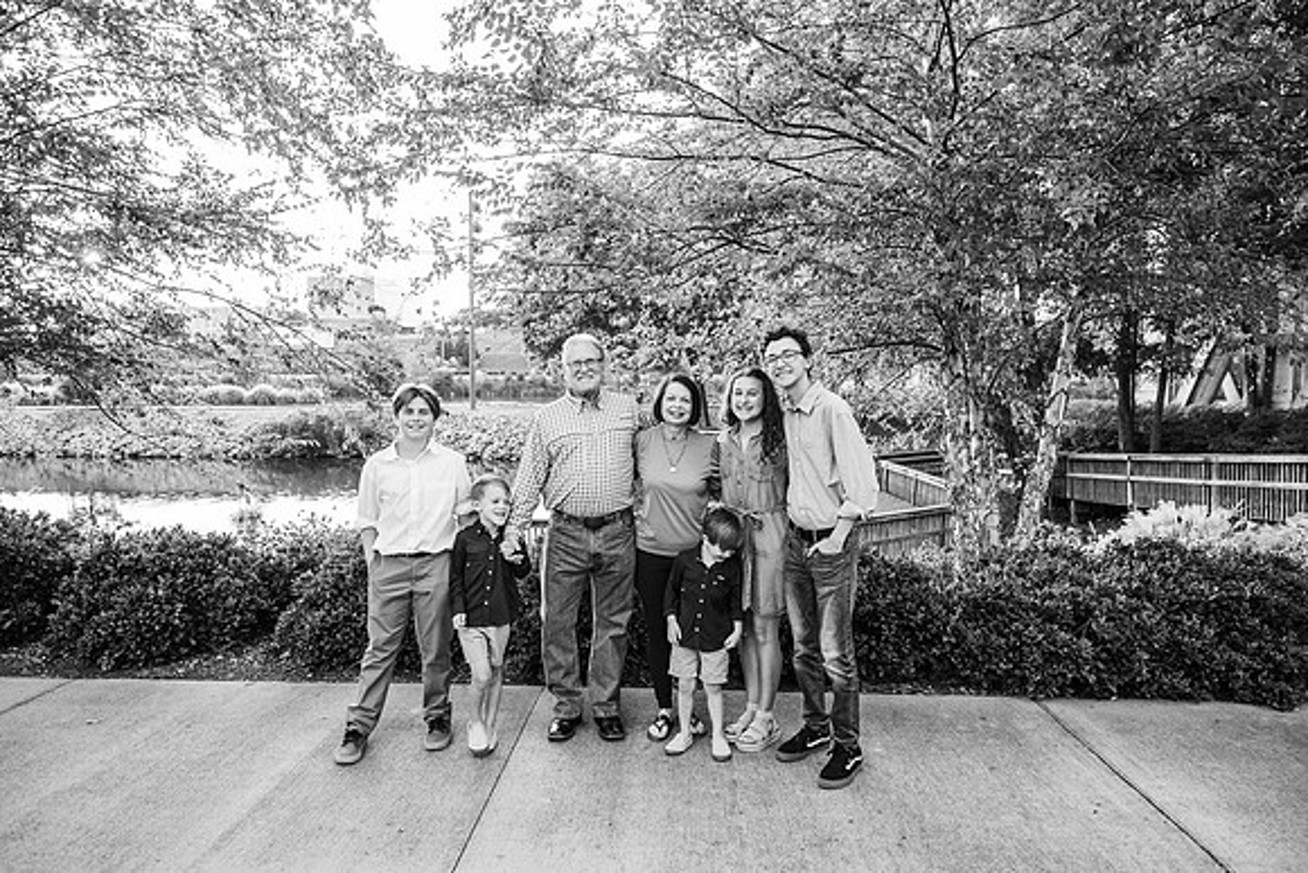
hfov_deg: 73.7
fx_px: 872
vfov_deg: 53.2
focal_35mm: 24
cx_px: 654
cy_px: 436
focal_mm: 24
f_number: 3.2
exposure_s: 1/200
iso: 320
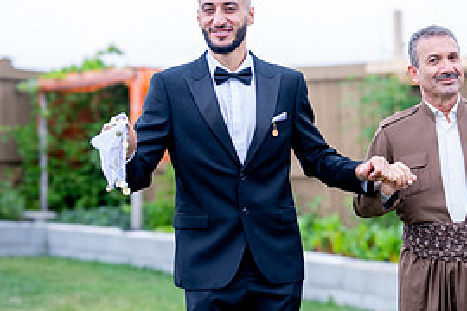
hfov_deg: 19.7
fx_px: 1310
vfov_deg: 13.5
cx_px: 446
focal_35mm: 101
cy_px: 181
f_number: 2.8
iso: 100
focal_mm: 47
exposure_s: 1/250
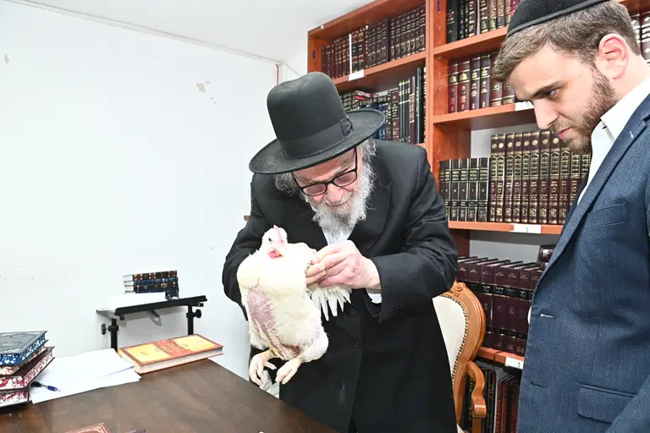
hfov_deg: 73.7
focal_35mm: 24
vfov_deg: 53.1
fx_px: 433
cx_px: 325
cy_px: 216
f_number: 7.1
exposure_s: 1/125
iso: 1250
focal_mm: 24
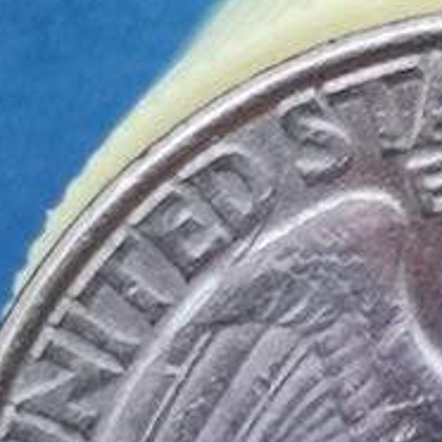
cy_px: 598
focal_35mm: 383
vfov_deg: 4.6
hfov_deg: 4.6
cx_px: 557
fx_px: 5533
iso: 50
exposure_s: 1/232
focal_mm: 5.58
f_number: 1.8
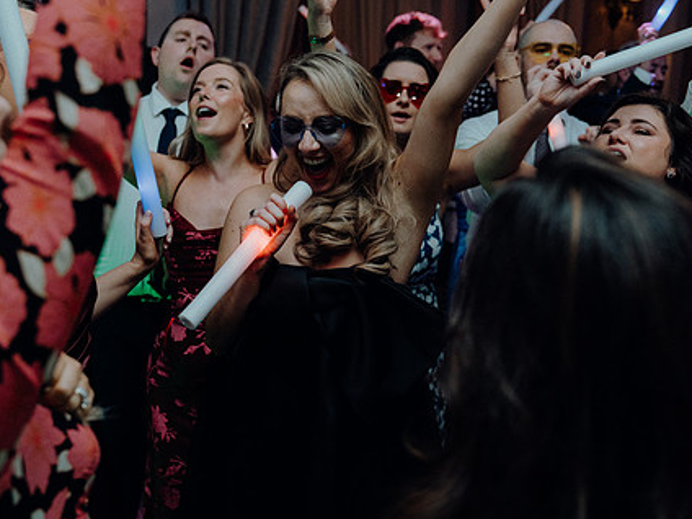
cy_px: 236
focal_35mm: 46
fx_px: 920
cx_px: 313
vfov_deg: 31.5
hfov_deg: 41.2
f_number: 3.5
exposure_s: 1/160
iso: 2500
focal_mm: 35
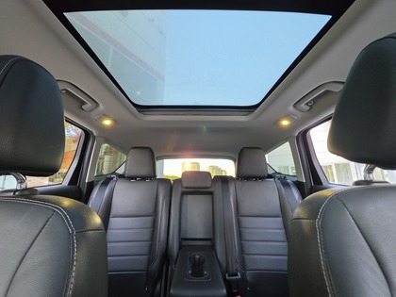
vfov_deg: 89.9
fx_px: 149
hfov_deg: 106.2
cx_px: 198
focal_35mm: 13
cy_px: 148
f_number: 1.9
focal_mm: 2.2
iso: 250
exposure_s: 1/120
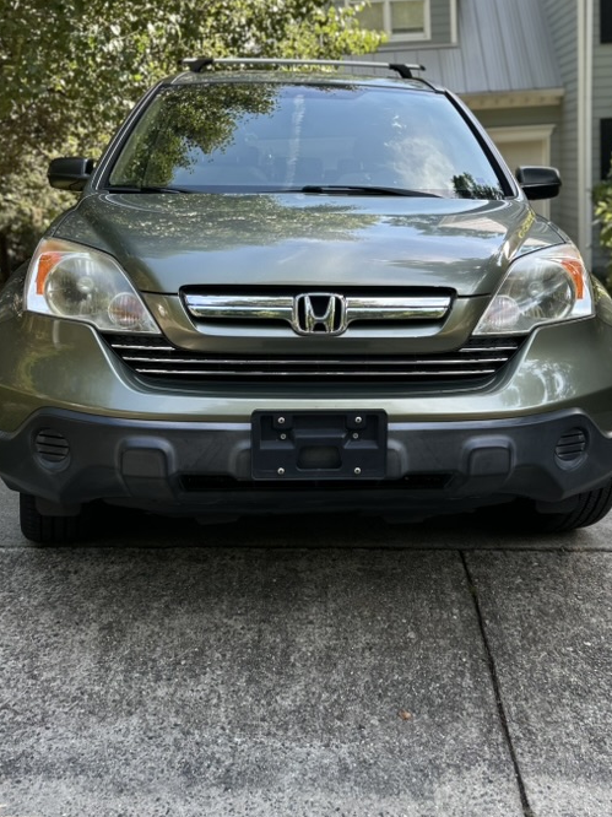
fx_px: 944
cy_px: 272
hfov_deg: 35.9
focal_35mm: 40
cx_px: 345
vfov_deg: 46.1
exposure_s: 1/561
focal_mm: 5.7
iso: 50
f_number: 1.5
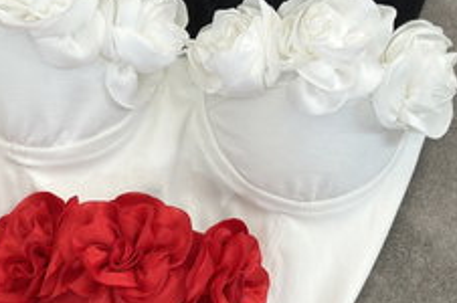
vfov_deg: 11.6
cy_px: 106
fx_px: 1496
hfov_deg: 17.2
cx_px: 89
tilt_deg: -80.9
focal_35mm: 118
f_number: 1.78
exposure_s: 1/71
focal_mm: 6.86
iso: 125
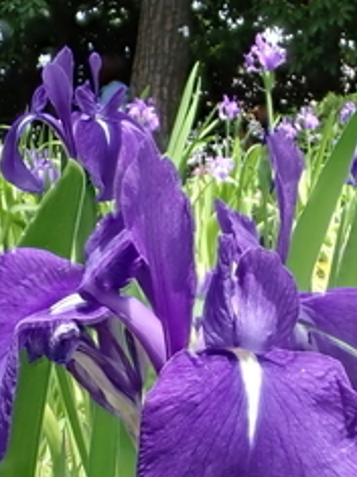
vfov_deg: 18.5
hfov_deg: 14.4
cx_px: 270
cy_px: 536
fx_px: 1404
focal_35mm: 102
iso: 125
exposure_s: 1/160
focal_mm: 7.34
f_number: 4
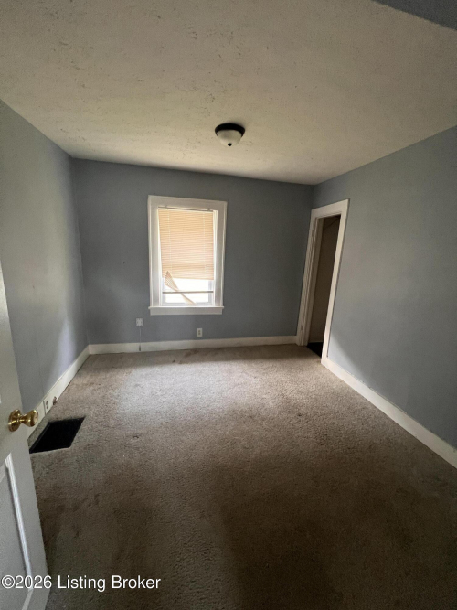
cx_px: 228
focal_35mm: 13
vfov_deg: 106.2
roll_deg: -1.3
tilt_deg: -11.8
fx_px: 229
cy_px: 305
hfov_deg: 89.9
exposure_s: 1/60
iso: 320
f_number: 1.8
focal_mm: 1.57
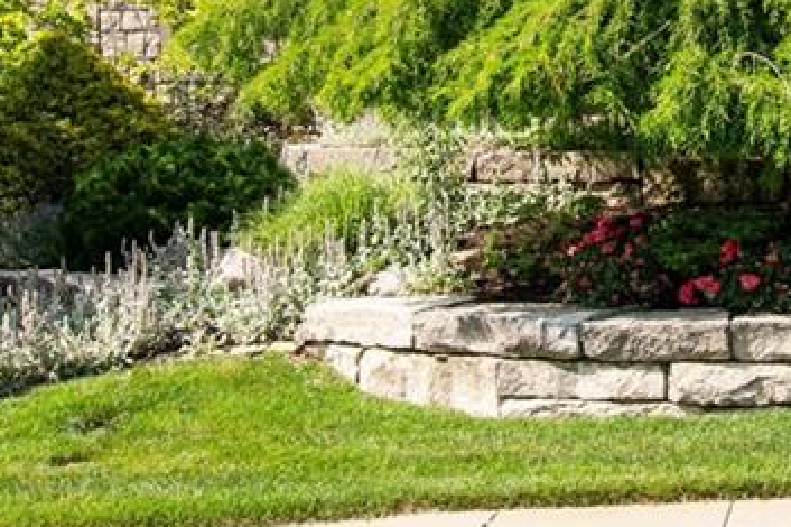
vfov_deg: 15.1
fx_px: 1911
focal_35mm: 87
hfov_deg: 22.3
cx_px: 827
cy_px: -117
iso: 320
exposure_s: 1/640
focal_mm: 20
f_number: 7.1
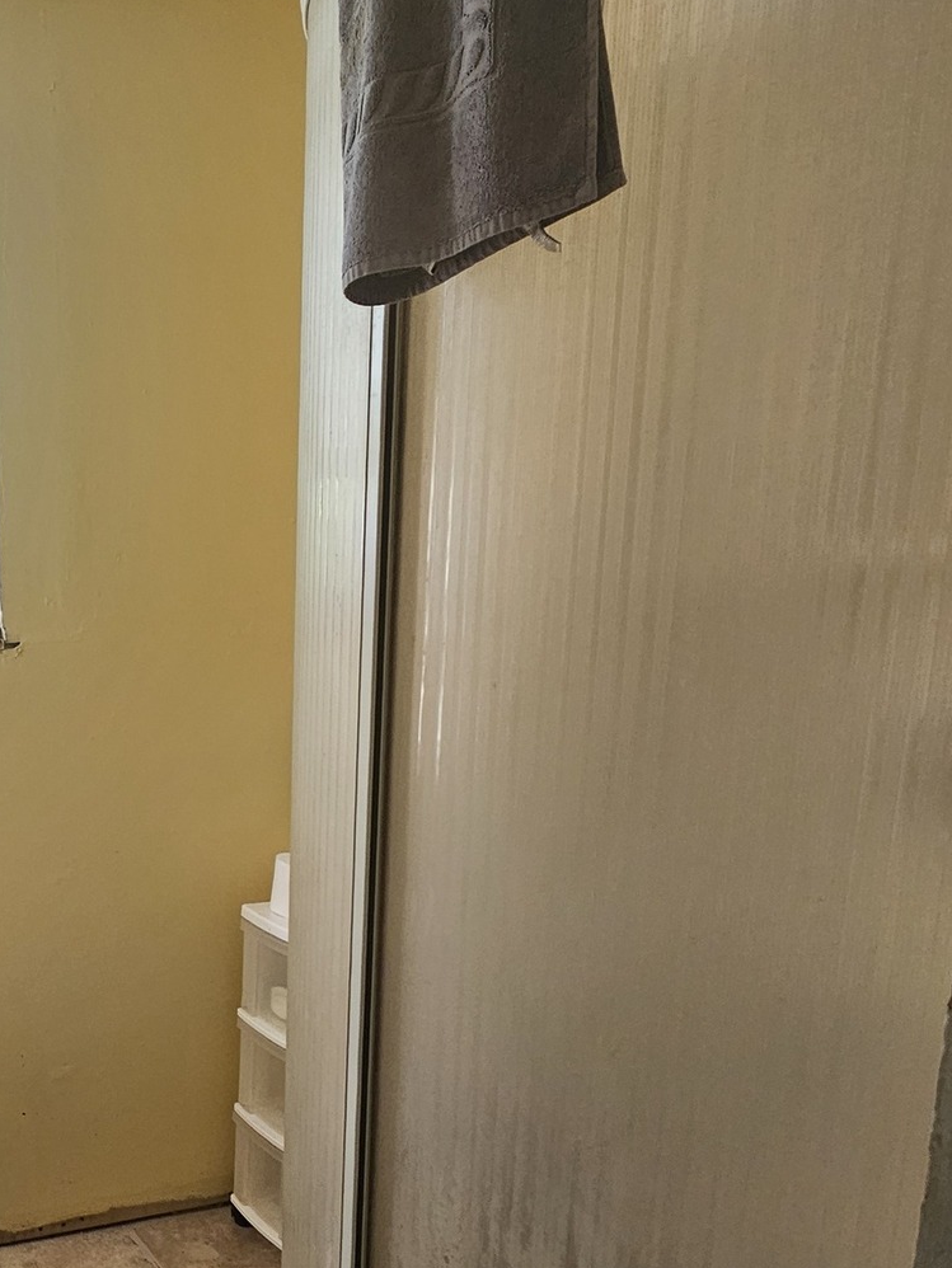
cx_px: -85
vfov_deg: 59.3
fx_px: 1100
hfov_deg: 38.9
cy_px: 784
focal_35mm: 30
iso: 125
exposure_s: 1/60
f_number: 2.2
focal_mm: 2.2
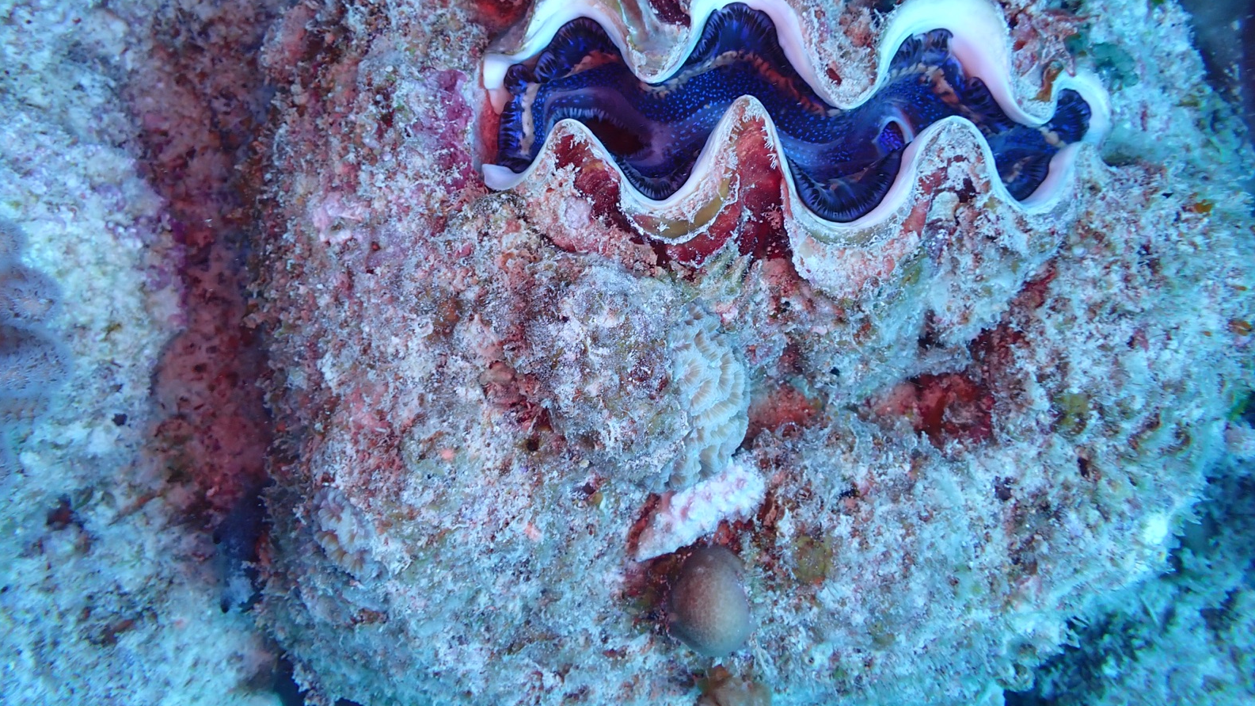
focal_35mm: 33
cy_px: 250
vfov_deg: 35.4
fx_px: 1098
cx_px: 622
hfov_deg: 59.5
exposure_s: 1/250
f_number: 3.2
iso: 100
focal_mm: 5.4
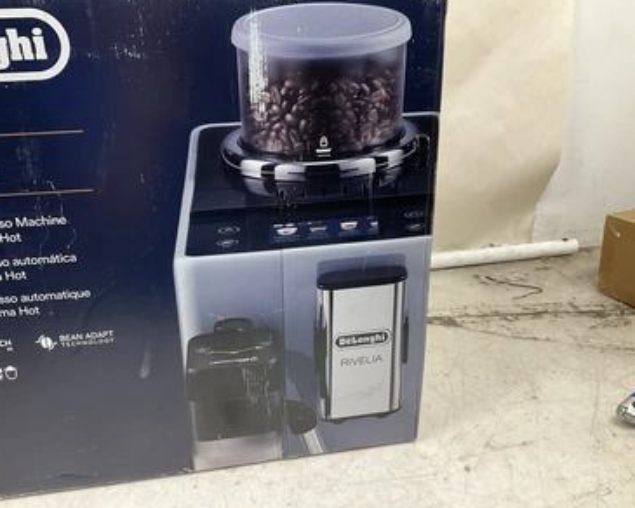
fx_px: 583
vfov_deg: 47.1
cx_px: 297
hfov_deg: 57.1
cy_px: 254
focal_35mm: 31
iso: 40
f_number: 1.8
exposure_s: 1/60
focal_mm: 3
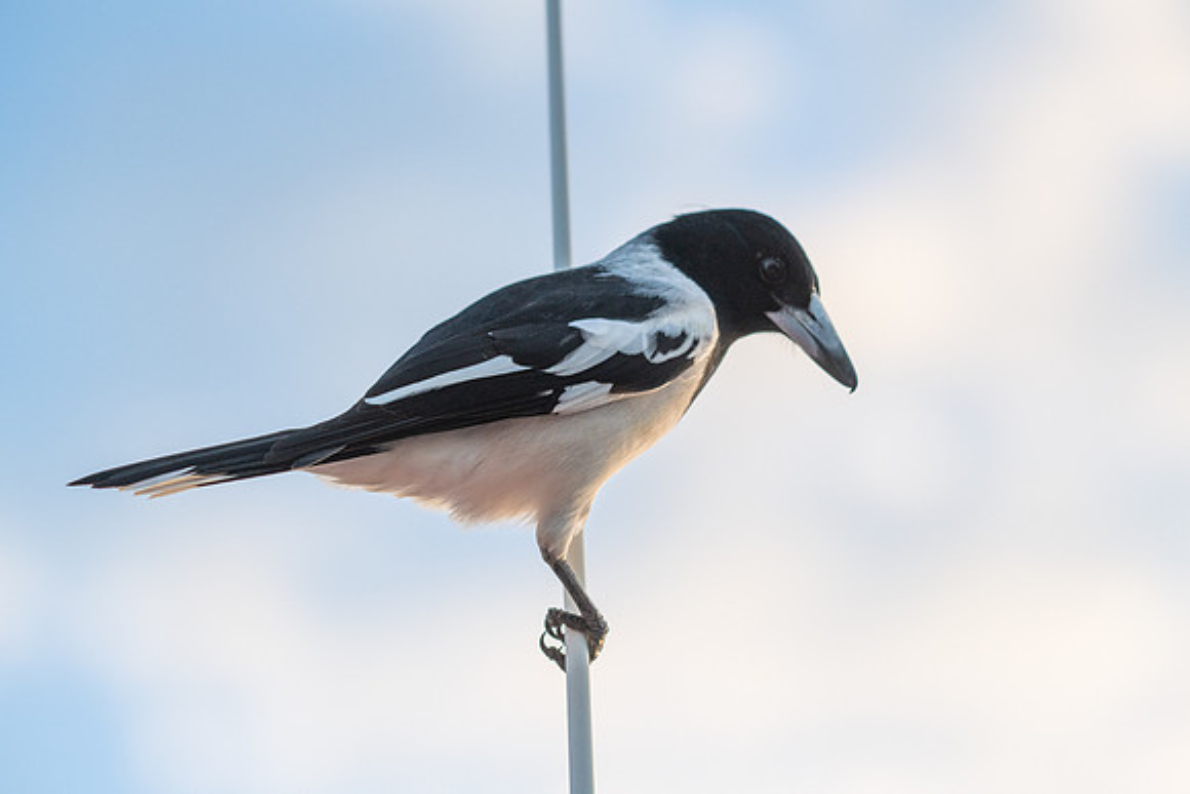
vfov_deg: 6.9
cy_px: 397
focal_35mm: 200
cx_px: 595
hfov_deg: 10.3
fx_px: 6612
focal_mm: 200
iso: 800
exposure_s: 1/1600
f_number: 5.6
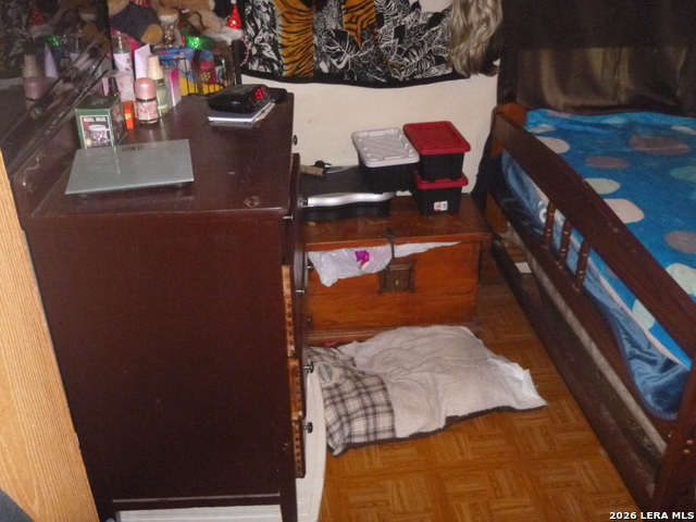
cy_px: 261
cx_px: 348
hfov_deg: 51.4
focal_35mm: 36
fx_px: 724
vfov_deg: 39.7
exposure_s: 1/60
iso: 800
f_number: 4.4
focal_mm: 6.4
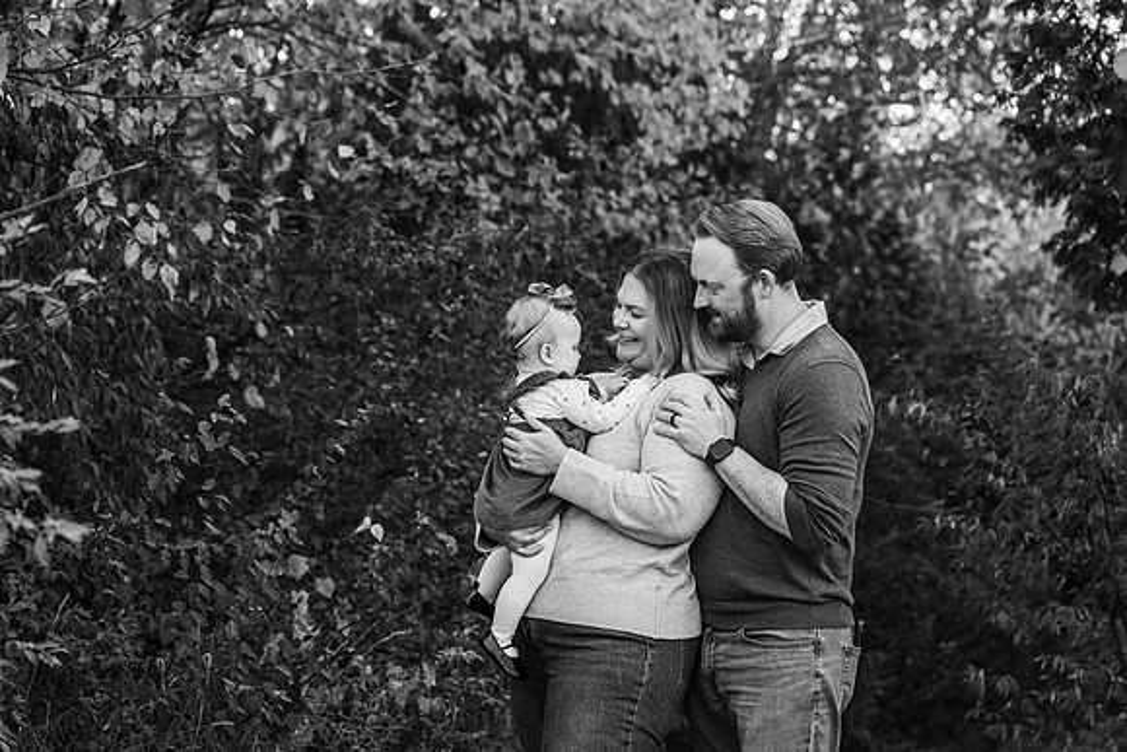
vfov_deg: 18.1
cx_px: 564
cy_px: 350
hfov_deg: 26.8
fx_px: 2365
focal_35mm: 76
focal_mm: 60
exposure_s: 1/640
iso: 640
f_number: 3.5
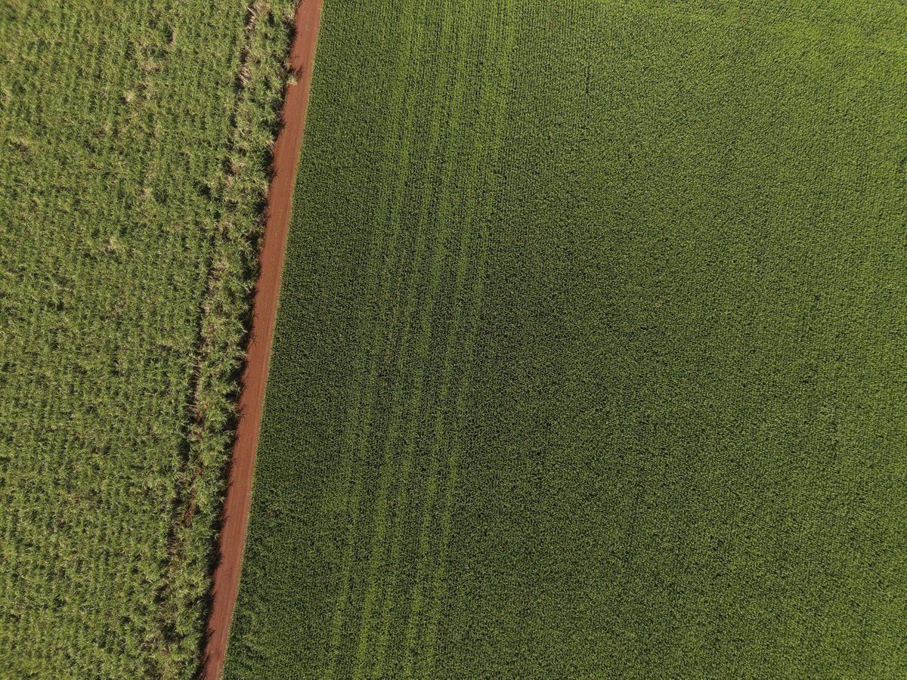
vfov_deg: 56.8
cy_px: 340
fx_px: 629
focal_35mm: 24
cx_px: 454
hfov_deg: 71.6
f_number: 1.8
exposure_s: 1/1600
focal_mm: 8.67
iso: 100
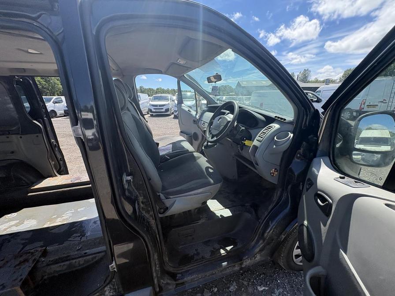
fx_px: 160
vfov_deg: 85.7
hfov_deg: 102.1
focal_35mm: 14
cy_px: 148
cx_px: 198
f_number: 2.2
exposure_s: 1/681
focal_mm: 2.22
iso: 64
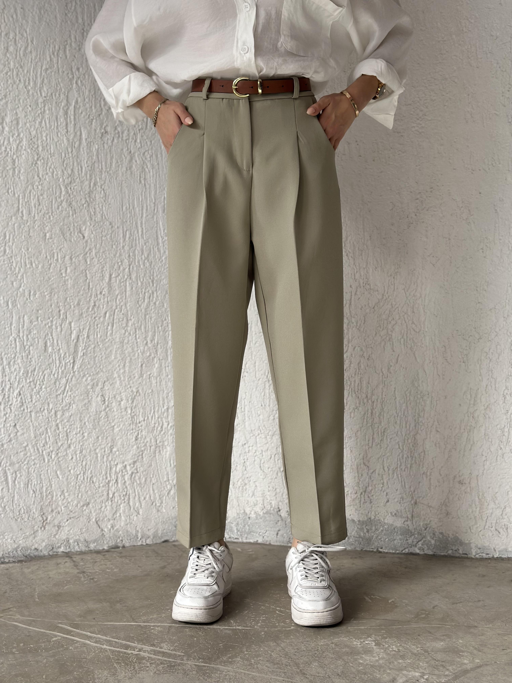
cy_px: 342
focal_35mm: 48
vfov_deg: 39.7
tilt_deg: -2.9
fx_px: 947
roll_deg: -0.1
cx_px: 256
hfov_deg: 30.3
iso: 125
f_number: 1.78
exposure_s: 1/171
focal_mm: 6.86
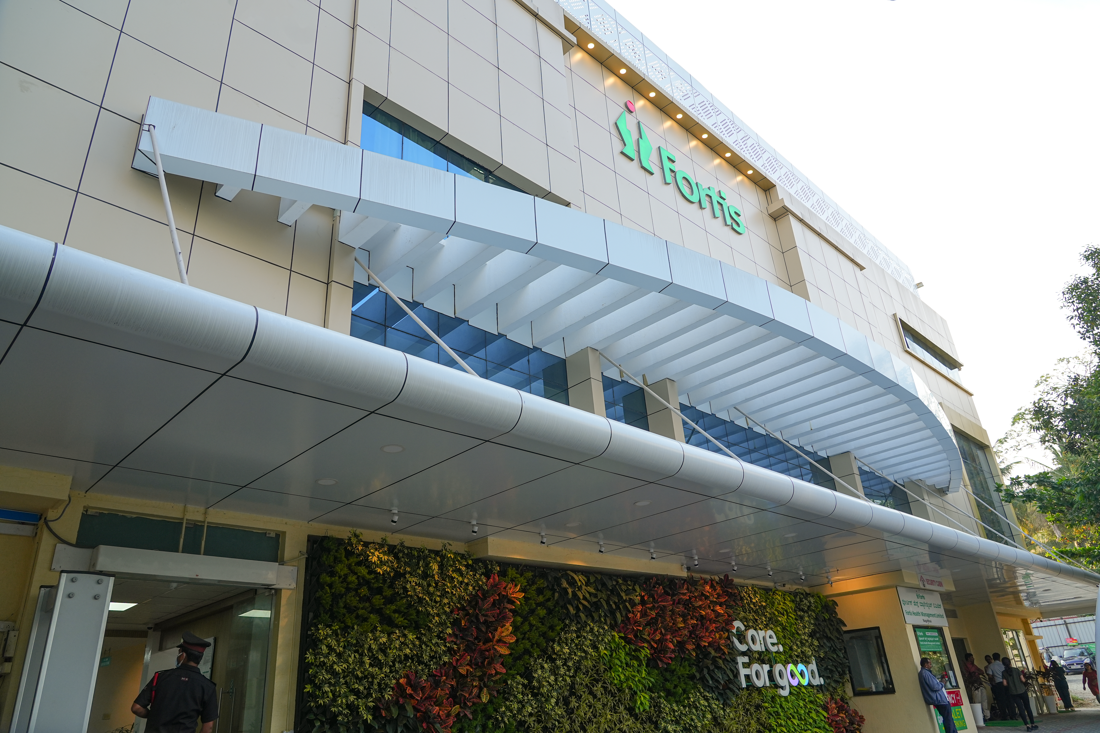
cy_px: 366
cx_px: 550
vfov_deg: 53.1
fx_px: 733
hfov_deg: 73.7
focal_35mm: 24
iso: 200
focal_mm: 24
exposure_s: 1/160
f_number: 5.6
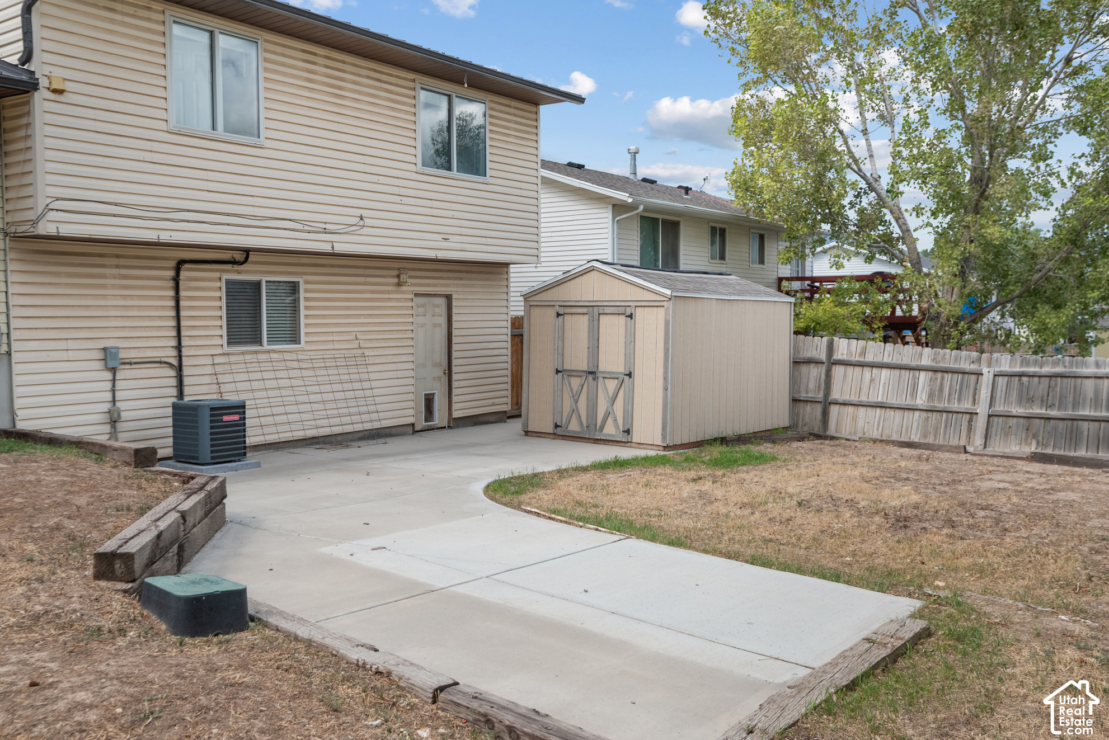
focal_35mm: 31
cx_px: 544
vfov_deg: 42.4
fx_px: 955
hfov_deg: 60.3
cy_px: 364
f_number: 8
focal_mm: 30
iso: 1600
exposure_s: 1/250
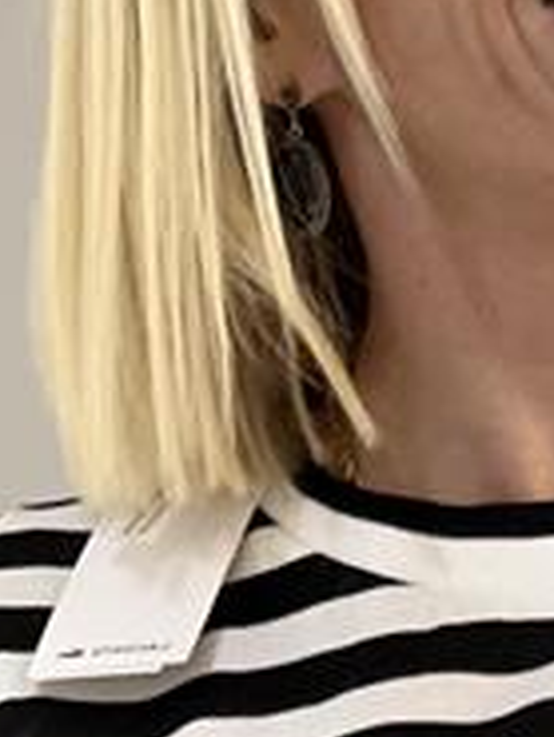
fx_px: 7098
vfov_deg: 5.9
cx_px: 582
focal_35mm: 333
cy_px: 868
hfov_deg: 4.5
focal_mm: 9
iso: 250
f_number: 2.8
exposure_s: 1/33
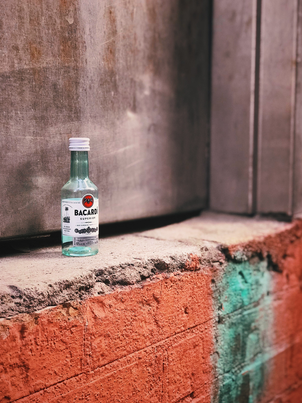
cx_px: 151
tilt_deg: -4.9
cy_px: 202
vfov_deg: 33.8
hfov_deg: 25.7
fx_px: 663
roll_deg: +1.5
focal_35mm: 57
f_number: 2.8
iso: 160
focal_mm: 6.6
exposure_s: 1/120
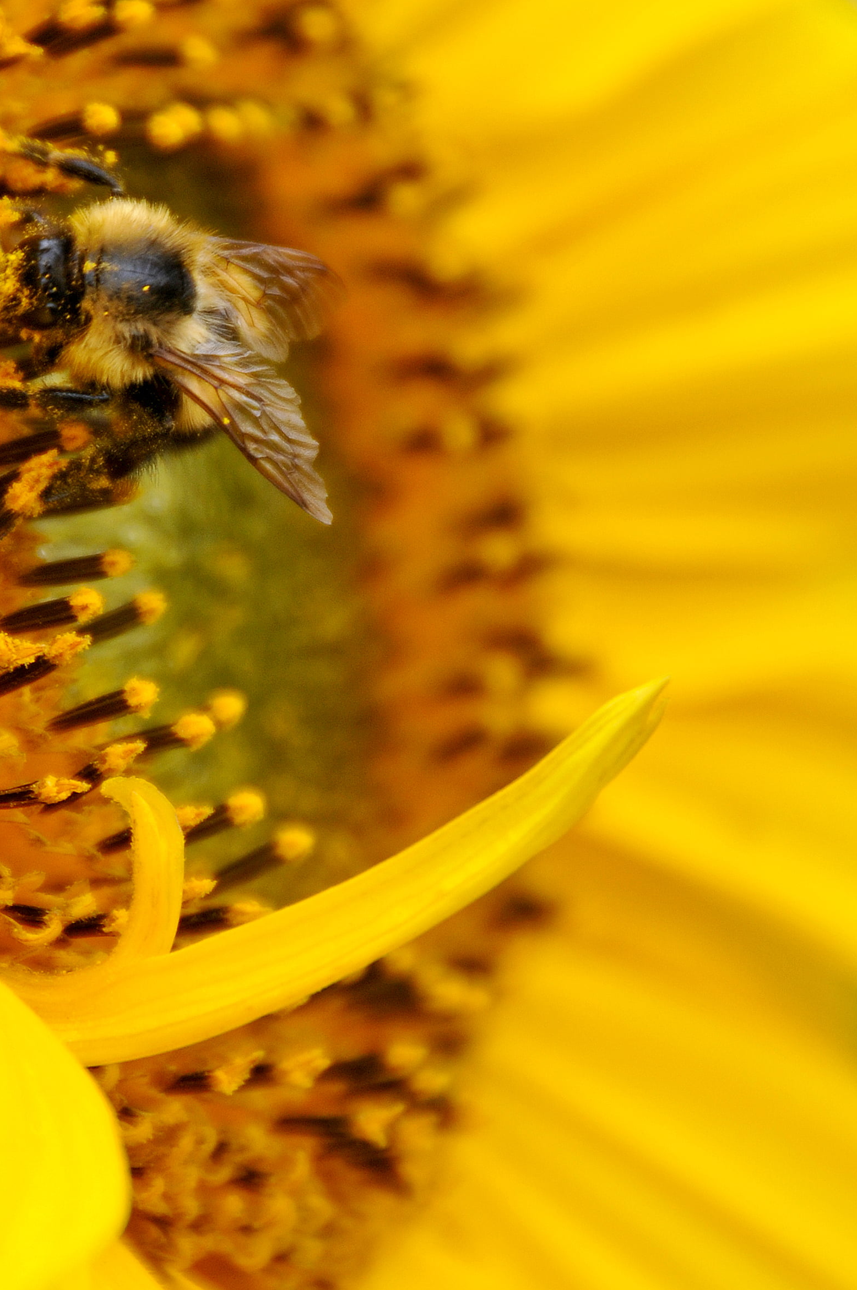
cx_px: 272
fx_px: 19655
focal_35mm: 549
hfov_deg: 2.5
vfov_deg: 3.8
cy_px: 262
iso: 200
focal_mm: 200
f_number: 6.3
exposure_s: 1/160
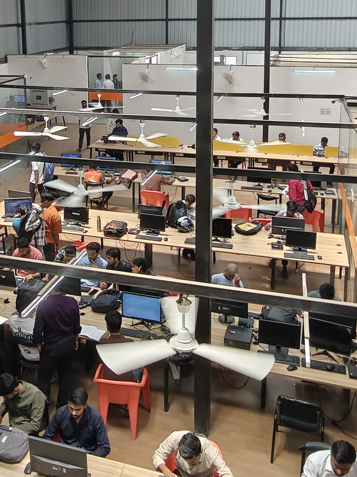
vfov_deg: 44.8
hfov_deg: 35.2
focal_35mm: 40
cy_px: 107
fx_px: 550
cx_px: 90
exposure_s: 1/100
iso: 200
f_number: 2
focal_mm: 2.3
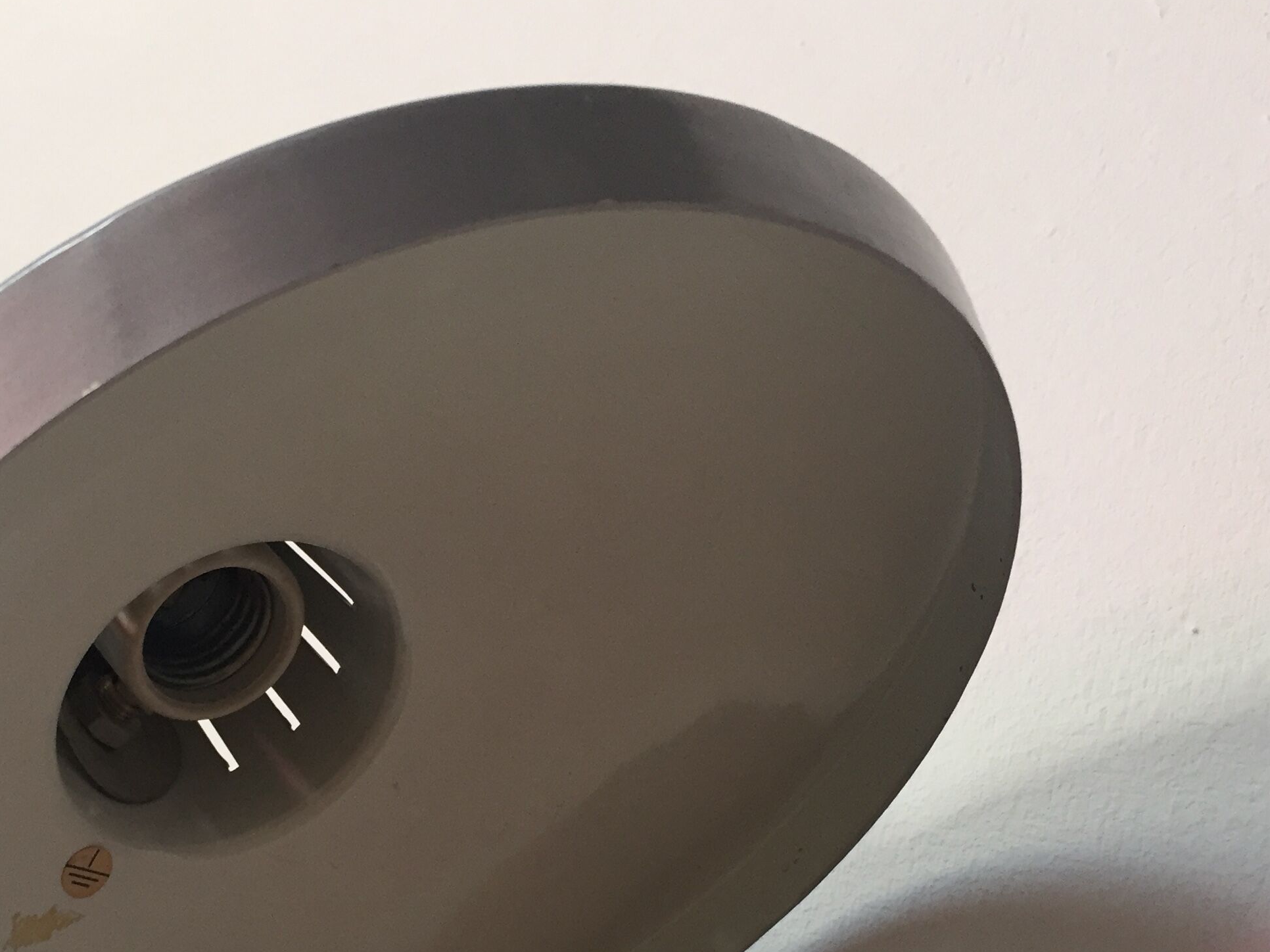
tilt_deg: +36.7
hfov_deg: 37.9
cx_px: 314
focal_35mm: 49
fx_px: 1798
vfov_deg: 29.1
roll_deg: +23.7
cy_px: 754
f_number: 2.2
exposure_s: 1/33
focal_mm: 4.15
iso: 125
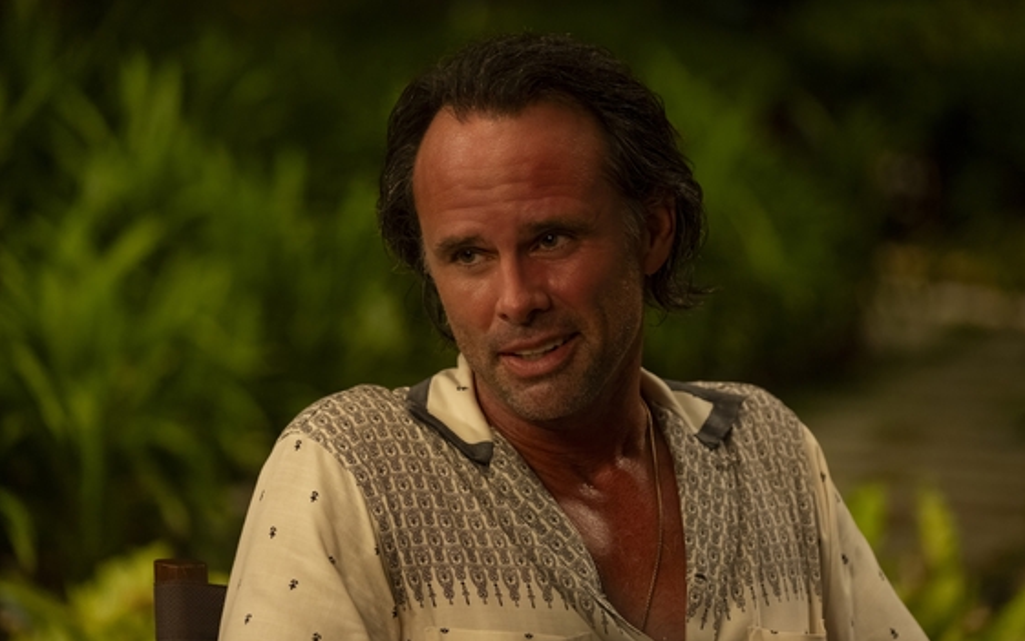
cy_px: 310
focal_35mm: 170
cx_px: 512
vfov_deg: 7.7
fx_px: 4750
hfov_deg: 12.3
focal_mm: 110.6
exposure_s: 1/60
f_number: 2.8
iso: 3200
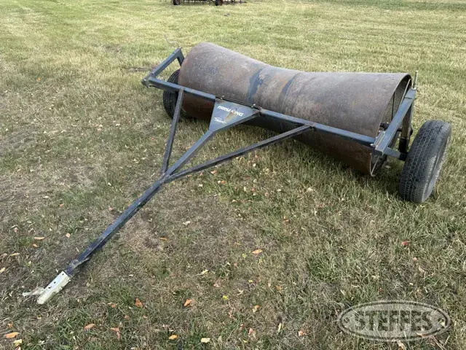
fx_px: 323
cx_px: 233
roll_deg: +2.1
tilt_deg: -30.8
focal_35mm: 24
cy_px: 175
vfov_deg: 56.8
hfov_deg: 71.6
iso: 80
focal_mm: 6.86
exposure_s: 1/989
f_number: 1.78
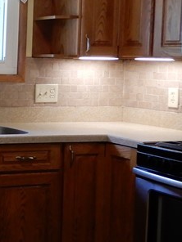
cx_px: -159
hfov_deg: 15.1
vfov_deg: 23.5
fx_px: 582
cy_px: 98
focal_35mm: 83
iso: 250
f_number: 3.4
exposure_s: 1/30
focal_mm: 4.3
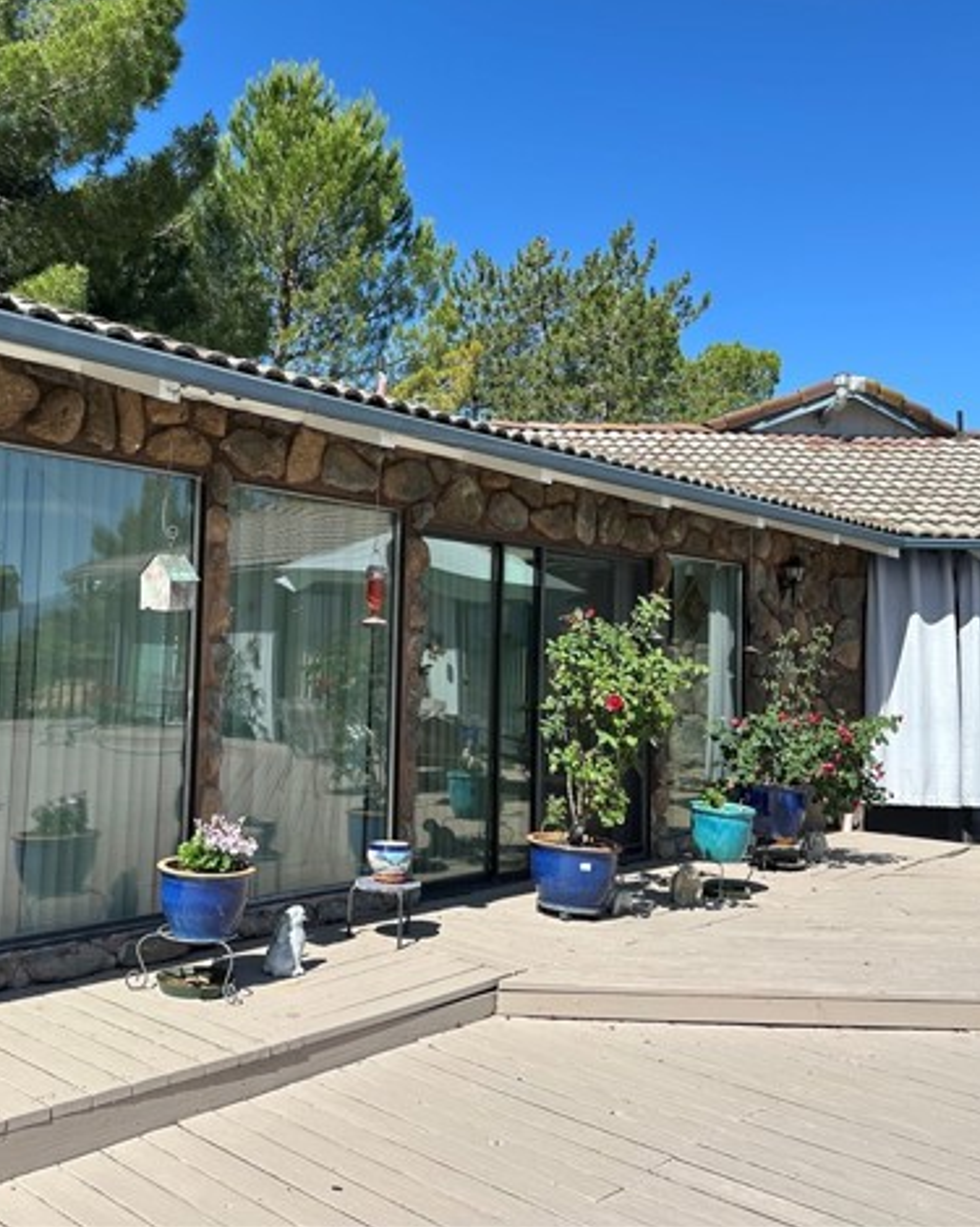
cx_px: 345
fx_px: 1161
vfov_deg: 55.7
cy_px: 602
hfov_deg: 45.2
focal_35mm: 32
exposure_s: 1/3155
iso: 80
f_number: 1.78
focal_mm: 6.86
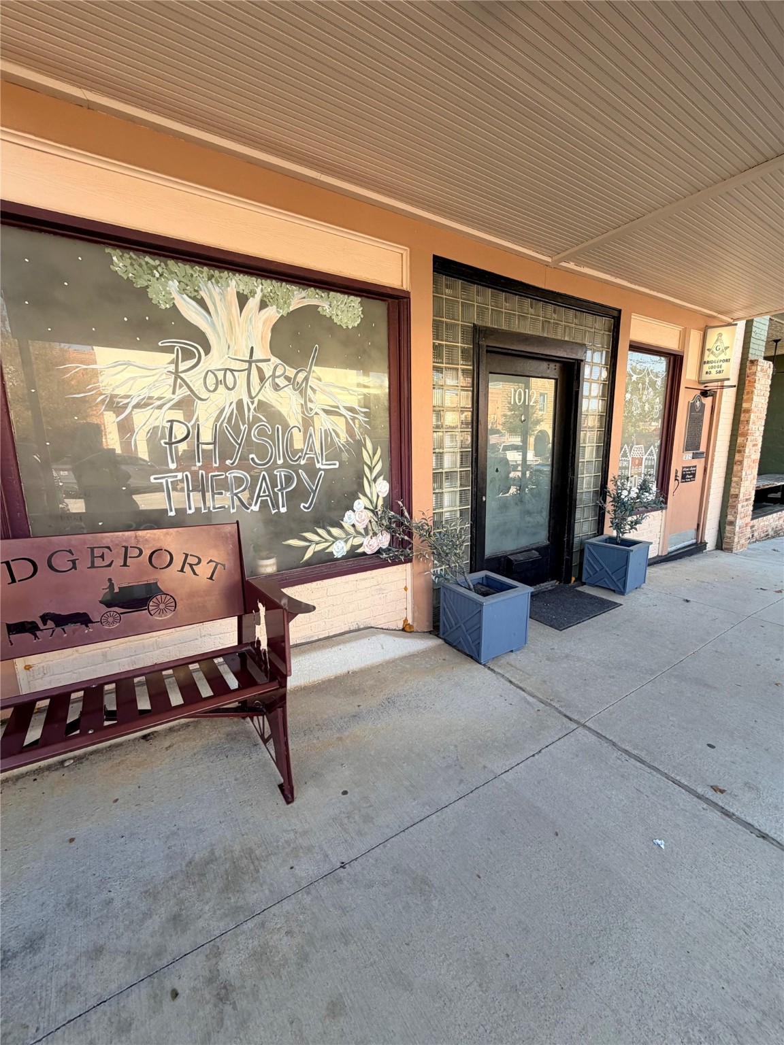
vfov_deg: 102.1
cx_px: 392
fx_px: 423
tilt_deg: -9.5
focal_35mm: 14
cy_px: 522
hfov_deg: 85.7
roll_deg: +1.1
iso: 40
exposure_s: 1/124
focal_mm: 2.22
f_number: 2.2
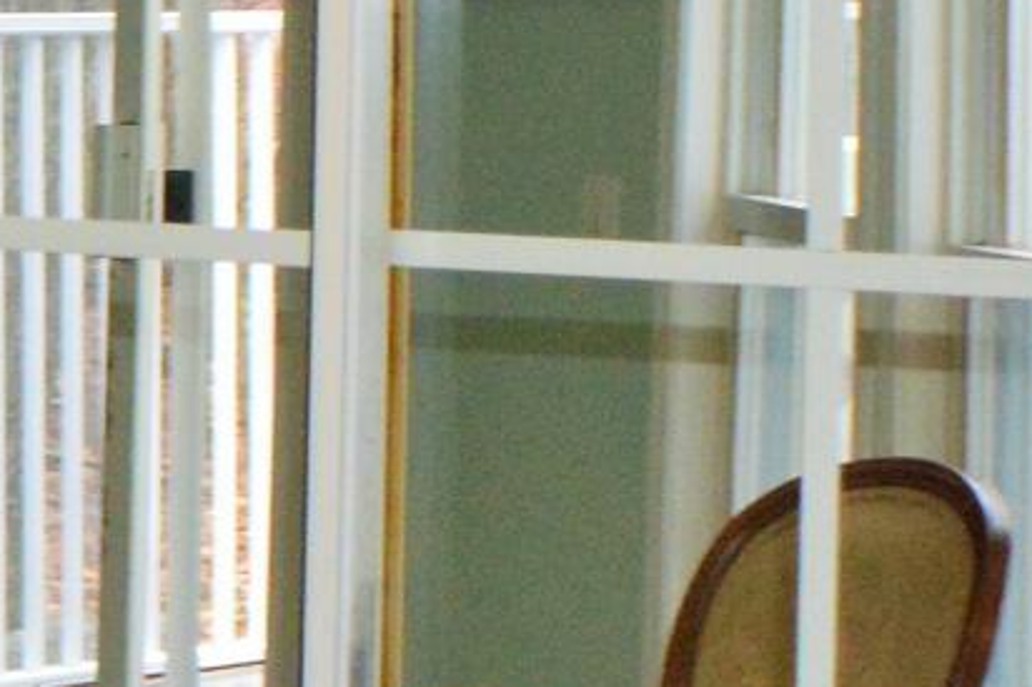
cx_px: -1313
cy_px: 85
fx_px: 8135
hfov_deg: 6.9
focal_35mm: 284
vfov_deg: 4.8
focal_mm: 26
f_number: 4.2
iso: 1400
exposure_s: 1/60
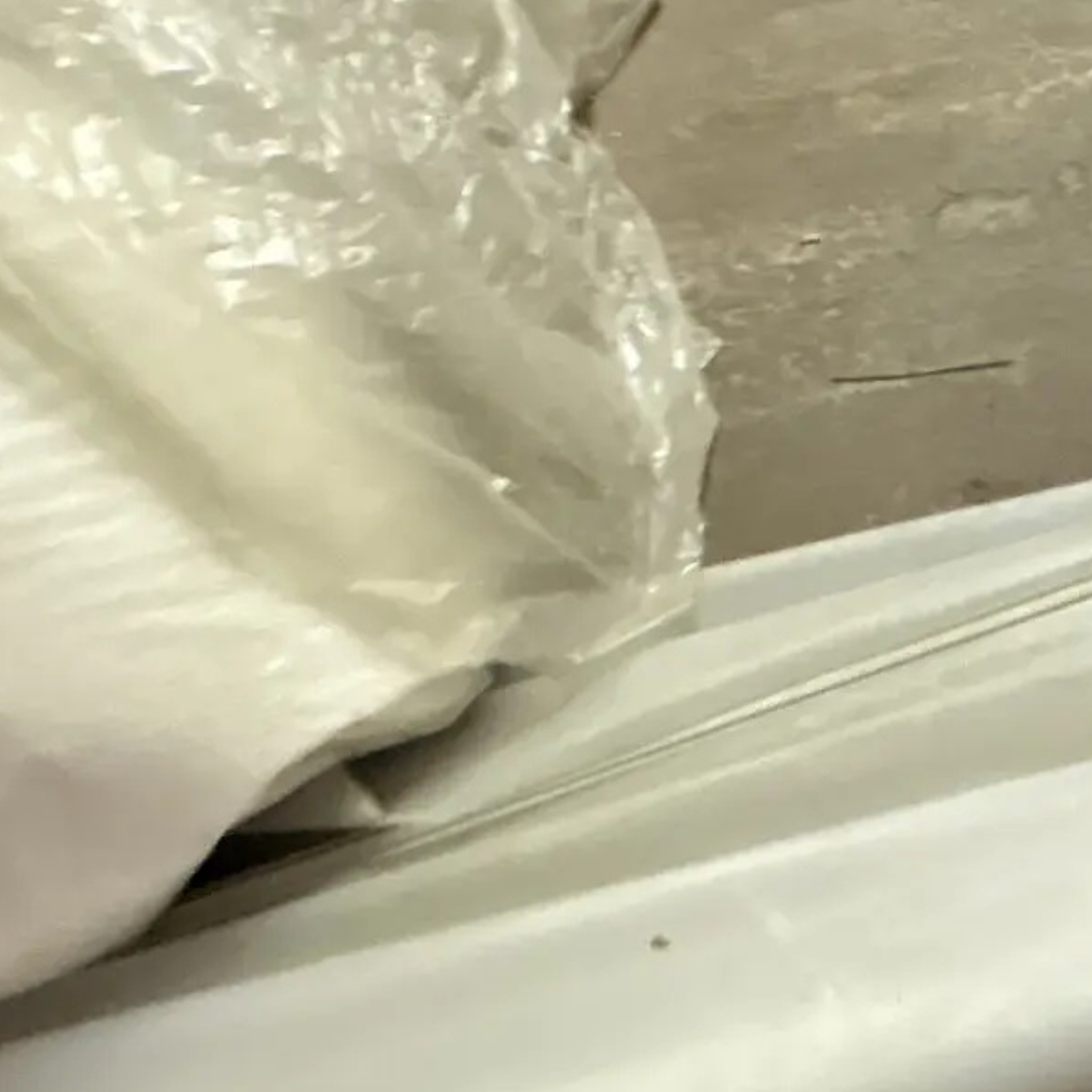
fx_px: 1428
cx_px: 1719
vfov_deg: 41.6
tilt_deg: -55.6
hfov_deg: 26.6
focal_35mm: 40
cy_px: 432
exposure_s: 1/50
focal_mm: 2.22
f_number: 2.2
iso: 640
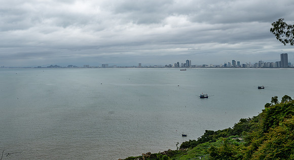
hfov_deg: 49.0
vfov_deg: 28.5
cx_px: 82
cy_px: 47
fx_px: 312
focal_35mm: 40
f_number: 9
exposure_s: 1/320
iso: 64
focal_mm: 26
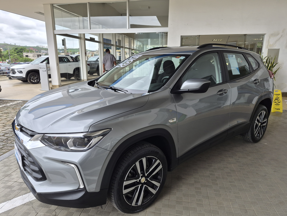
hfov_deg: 73.9
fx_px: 191
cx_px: 144
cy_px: 108
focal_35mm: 23
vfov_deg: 58.9
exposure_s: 1/662
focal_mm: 5.4
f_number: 1.8
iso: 80
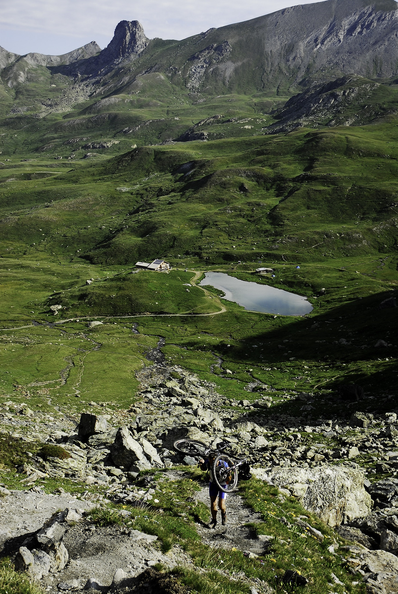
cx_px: 199
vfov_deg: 42.3
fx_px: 769
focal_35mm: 46
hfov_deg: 29.0
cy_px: 297
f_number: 4
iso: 100
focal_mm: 31
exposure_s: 1/500
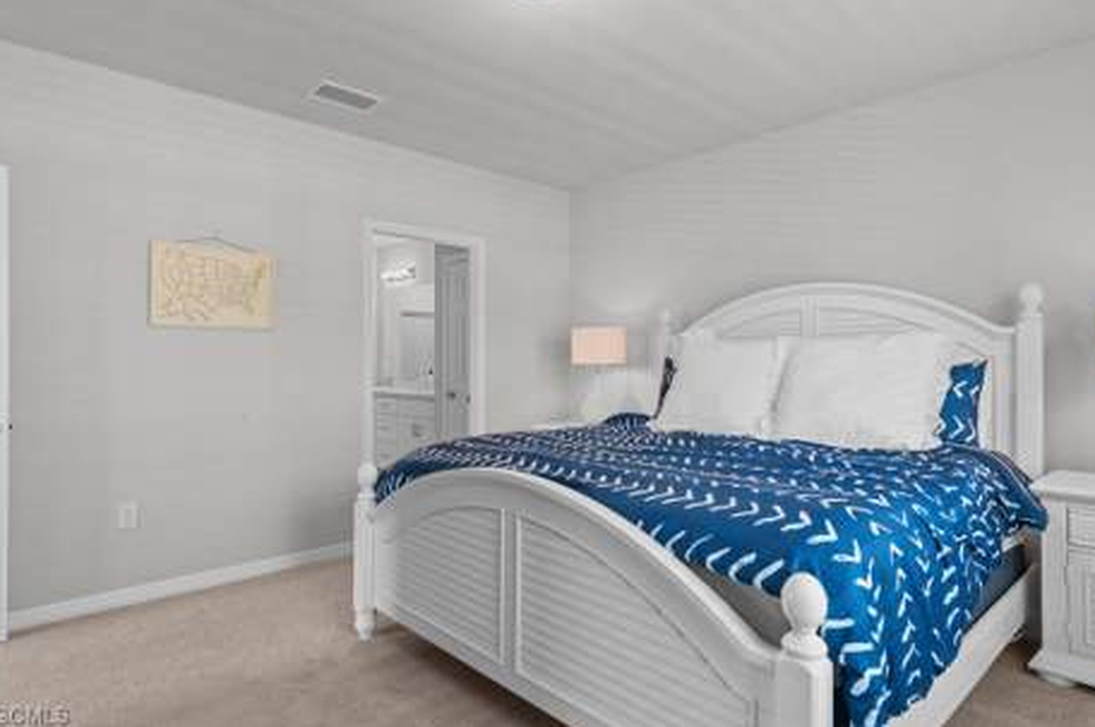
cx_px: 550
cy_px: 354
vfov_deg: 61.8
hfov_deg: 84.0
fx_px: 608
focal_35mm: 20
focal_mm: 19
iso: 320
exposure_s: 1/1.25
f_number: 10
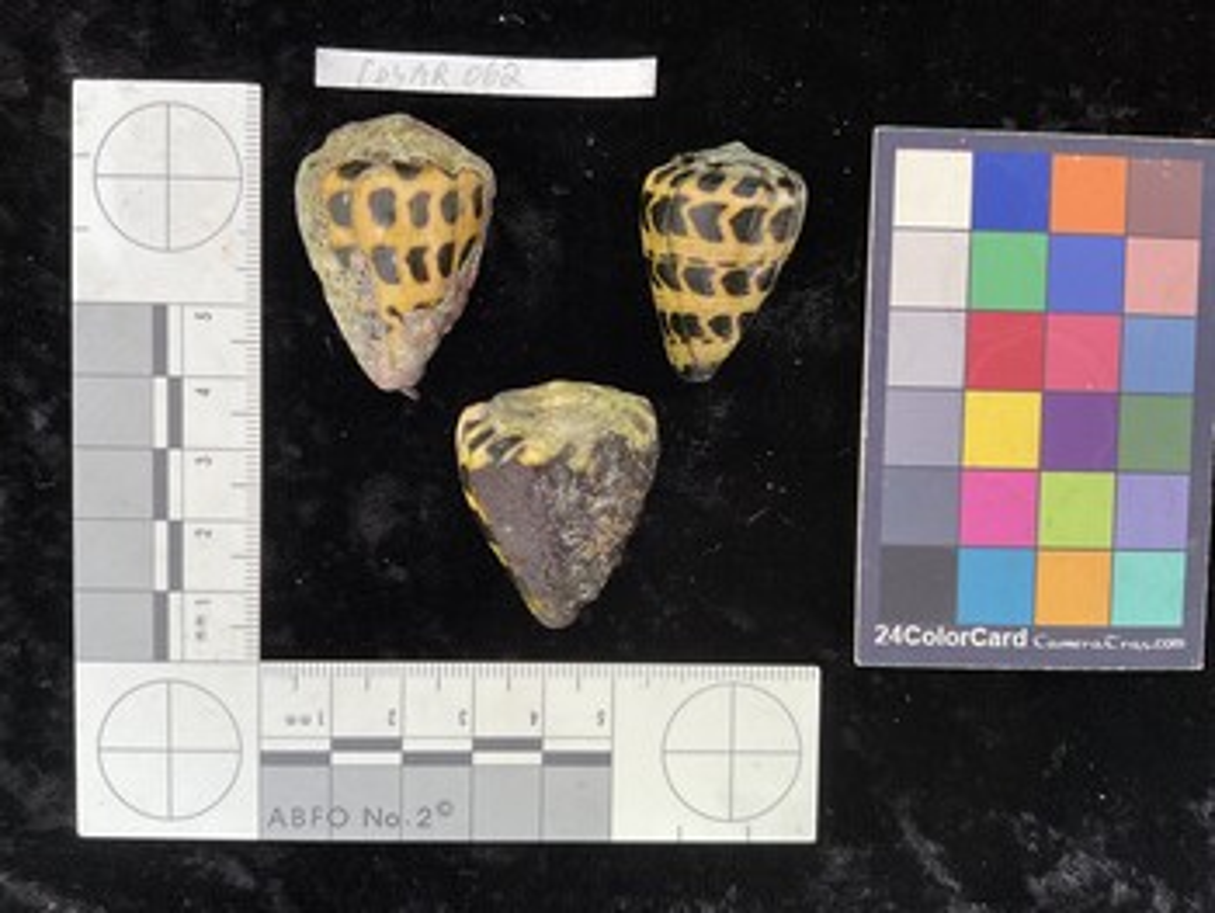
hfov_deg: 61.6
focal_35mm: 29
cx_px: 608
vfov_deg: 48.3
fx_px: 1019
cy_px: 456
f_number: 1.8
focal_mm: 3
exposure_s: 1/120
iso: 64
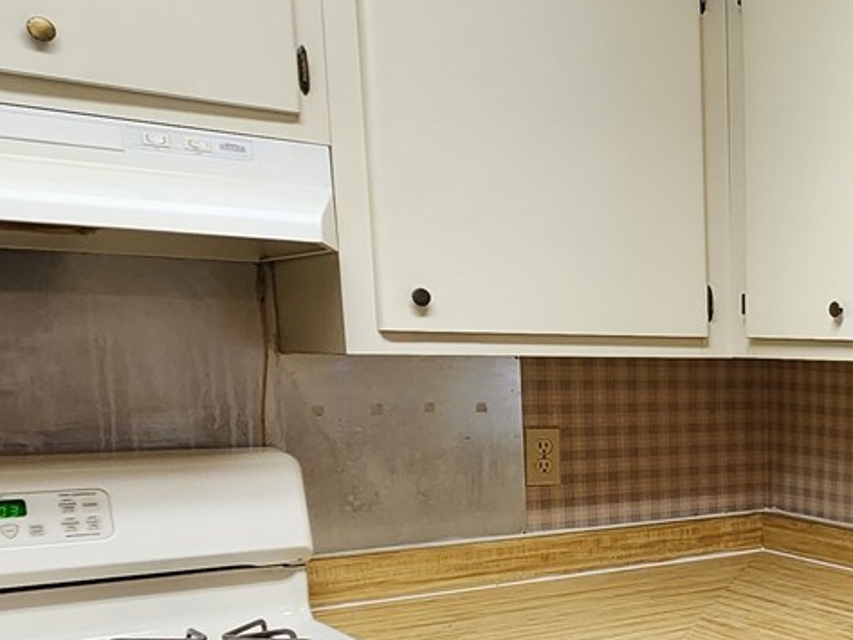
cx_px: 1071
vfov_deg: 32.0
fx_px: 1085
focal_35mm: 44
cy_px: 517
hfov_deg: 33.3
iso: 200
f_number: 2.2
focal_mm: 2.2
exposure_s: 1/60
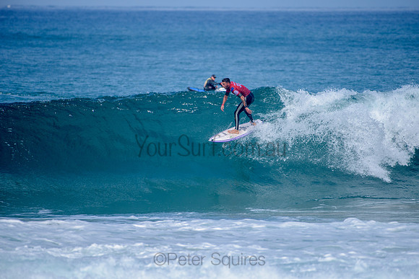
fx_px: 6356
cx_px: 221
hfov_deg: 3.8
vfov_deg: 2.5
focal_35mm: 546
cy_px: 132
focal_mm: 500
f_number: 5.6
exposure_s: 1/2000
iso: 180
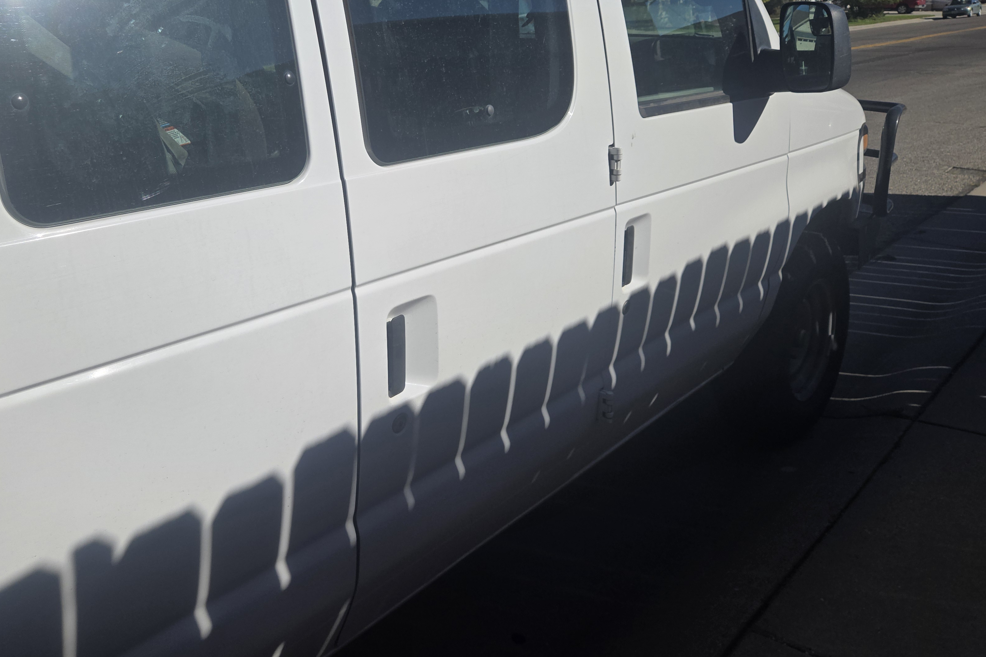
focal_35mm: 30
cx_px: 407
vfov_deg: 43.0
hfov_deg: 61.5
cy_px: 218
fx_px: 822
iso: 25
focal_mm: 5.4
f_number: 1.8
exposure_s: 1/3336
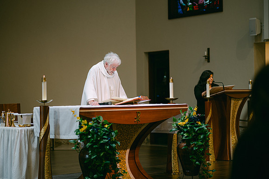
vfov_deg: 16.1
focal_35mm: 85
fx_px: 635
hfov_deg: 23.9
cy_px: 90
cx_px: 134
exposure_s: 1/125
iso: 100
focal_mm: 85
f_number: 1.8
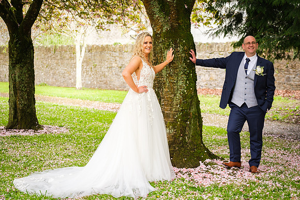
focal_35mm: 92
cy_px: 100
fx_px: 763
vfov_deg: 14.9
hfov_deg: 22.2
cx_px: 150
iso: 500
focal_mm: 58.7
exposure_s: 1/500
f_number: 2.8
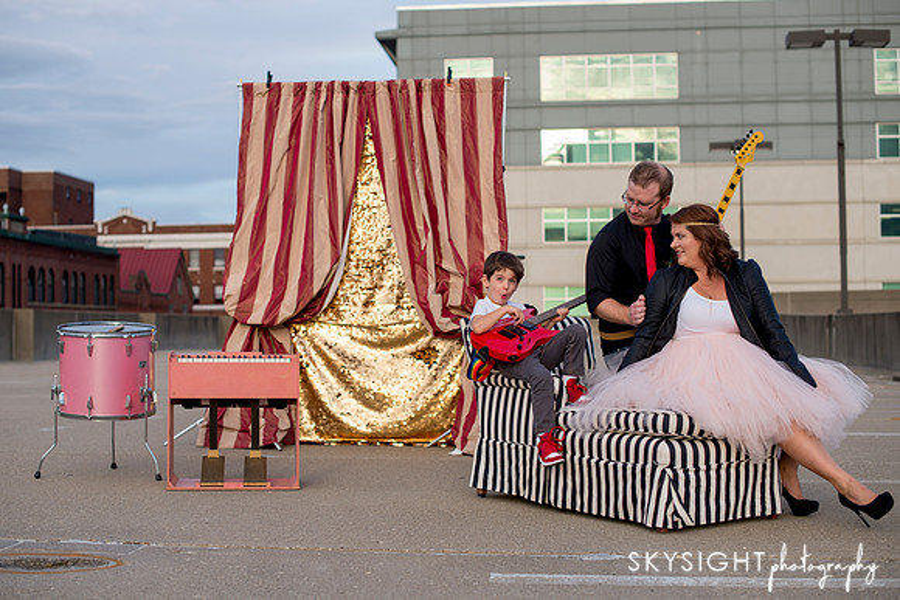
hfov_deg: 37.3
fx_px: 1334
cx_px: 428
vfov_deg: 25.4
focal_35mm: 53
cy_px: 291
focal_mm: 50
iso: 250
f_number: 3.2
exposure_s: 1/640
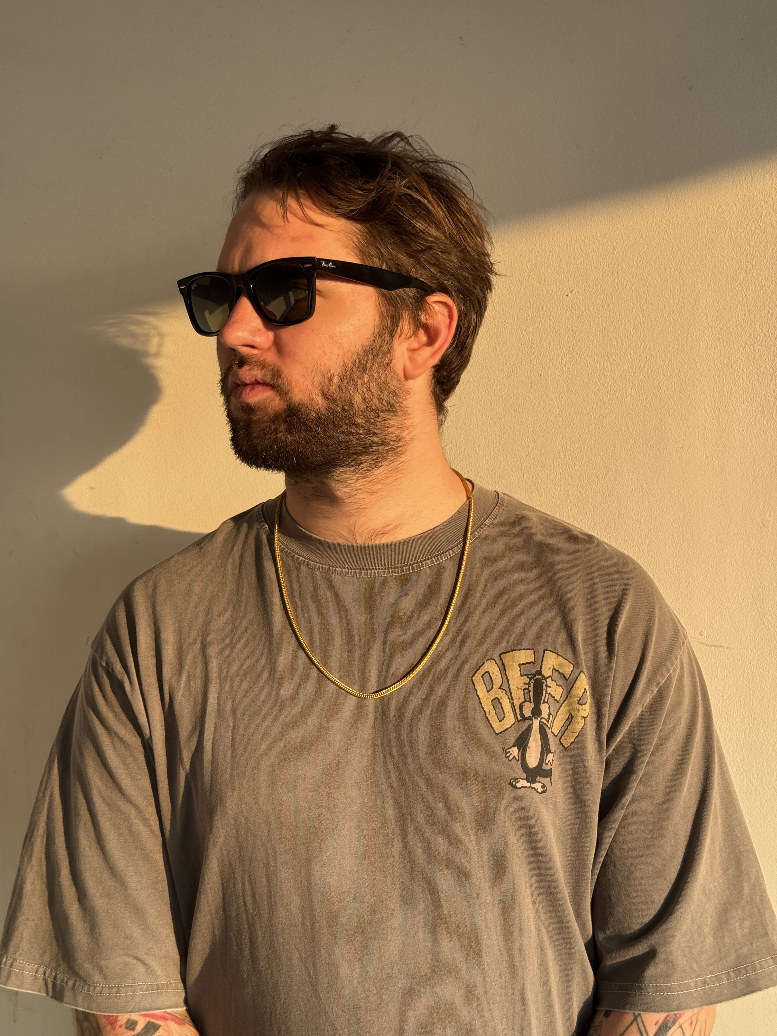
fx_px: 1437
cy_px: 518
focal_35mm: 48
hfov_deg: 30.3
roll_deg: +0.5
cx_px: 388
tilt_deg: -3.5
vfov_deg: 39.7
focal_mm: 6.76
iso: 64
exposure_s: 1/121
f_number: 1.78
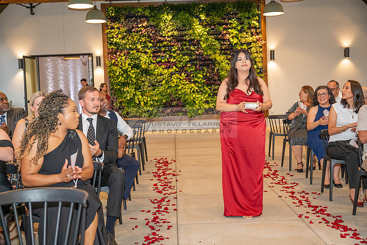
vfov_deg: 28.7
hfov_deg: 41.9
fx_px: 479
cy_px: 122
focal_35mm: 47
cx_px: 184
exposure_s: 1/200
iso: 1000
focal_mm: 47
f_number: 3.5
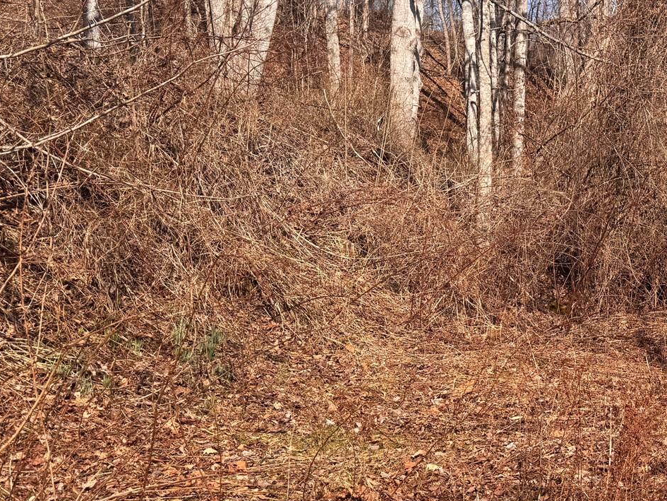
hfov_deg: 33.8
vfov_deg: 28.0
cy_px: 247
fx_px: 1002
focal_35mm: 52
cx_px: 656
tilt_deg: -1.0
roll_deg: +2.8
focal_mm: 6.76
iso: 80
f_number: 1.78
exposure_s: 1/2710
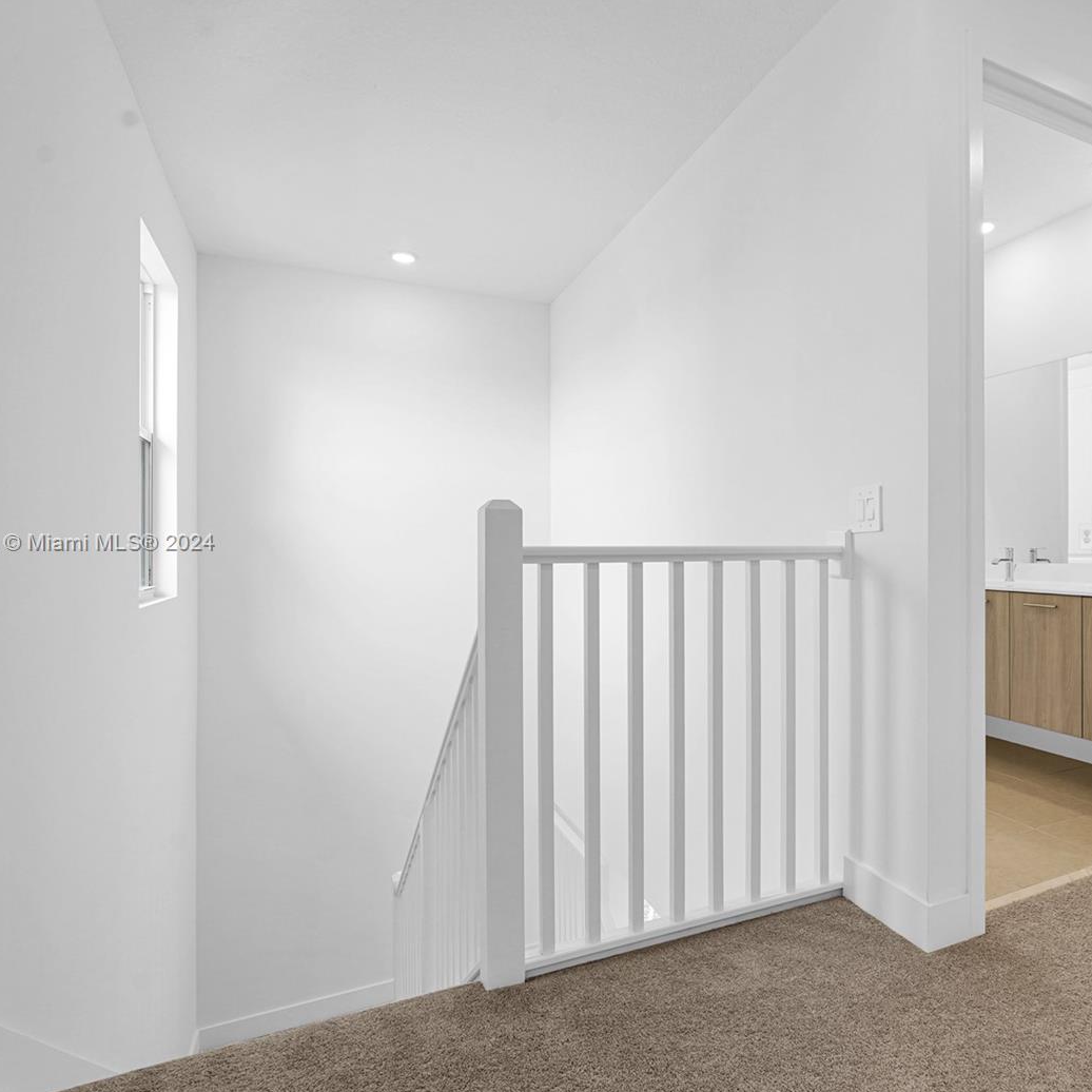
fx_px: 749
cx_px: 720
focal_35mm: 21
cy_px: 544
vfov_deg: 72.1
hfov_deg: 70.2
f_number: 8
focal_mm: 16
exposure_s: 1/30
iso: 200
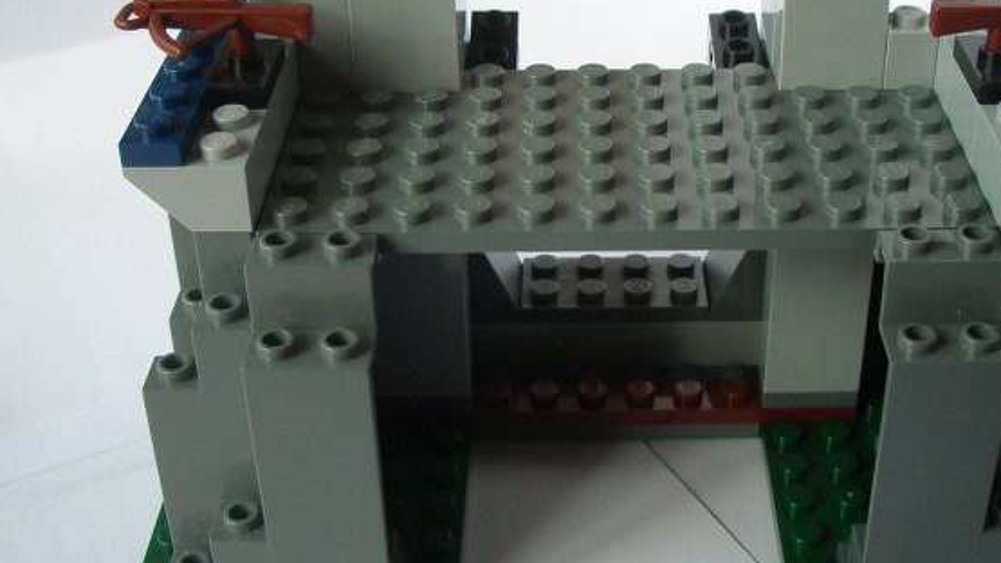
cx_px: 566
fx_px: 1460
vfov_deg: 21.7
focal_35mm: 55
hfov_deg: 37.8
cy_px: 184
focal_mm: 5.8
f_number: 2.6
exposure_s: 1/100
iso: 100
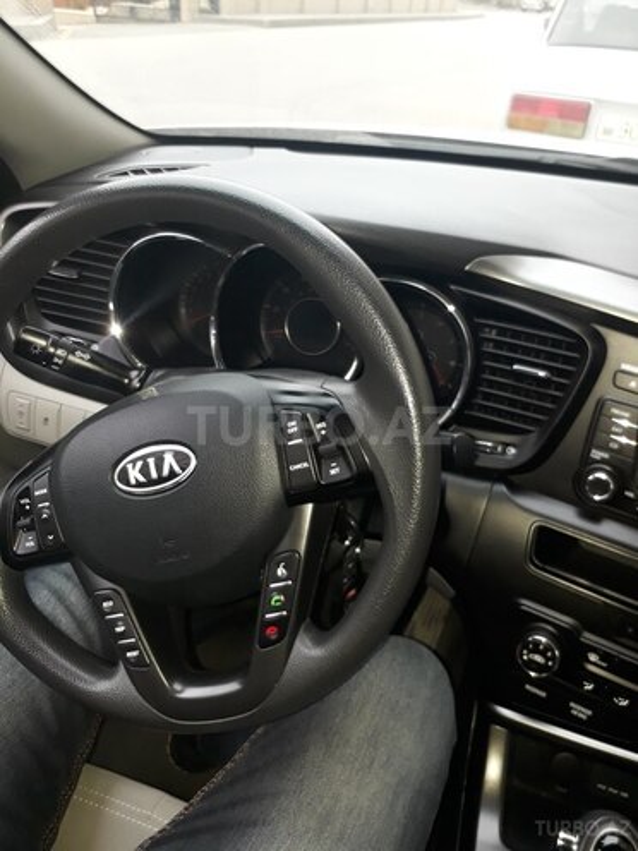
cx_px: 319
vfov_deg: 65.3
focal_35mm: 27
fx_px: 664
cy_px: 426
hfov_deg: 51.4
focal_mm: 3.6
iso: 100
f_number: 1.9
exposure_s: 1/33
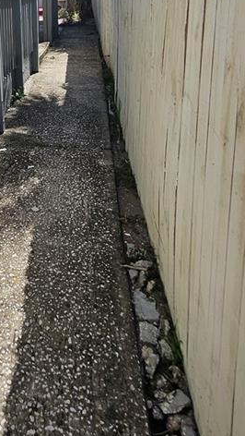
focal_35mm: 36
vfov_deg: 50.8
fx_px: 415
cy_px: 69
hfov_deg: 31.4
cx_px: 26
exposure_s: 1/1804
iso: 32
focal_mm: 1.74
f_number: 2.2
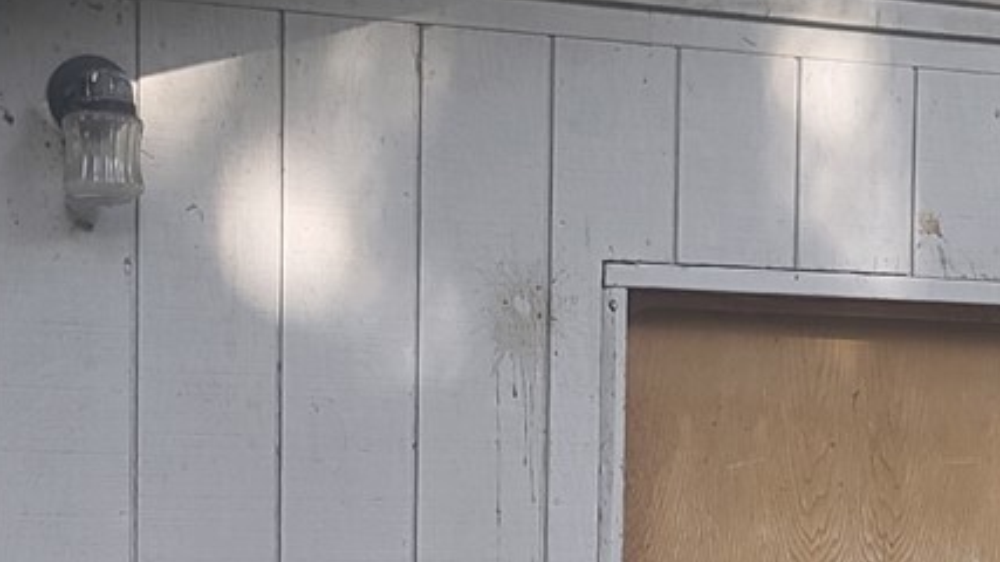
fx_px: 2704
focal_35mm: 102
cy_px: 564
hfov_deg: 20.9
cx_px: 607
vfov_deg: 11.7
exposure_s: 1/120
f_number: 1.8
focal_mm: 7
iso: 32
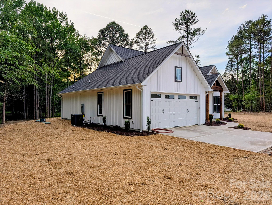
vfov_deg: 56.9
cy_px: 102
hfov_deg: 71.5
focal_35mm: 24
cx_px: 136
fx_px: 189
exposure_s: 1/487
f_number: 1.68
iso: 22
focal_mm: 6.9
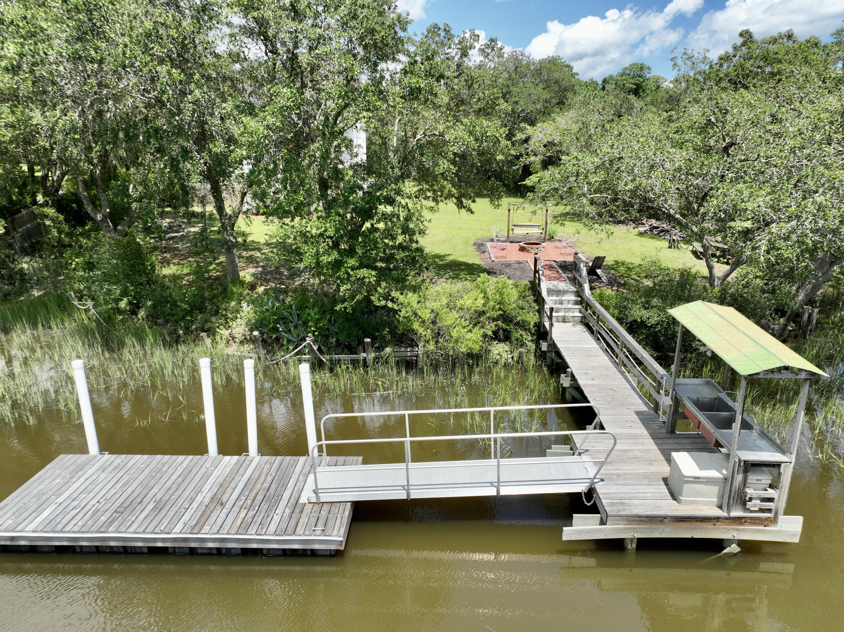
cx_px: 422
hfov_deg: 71.6
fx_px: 585
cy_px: 316
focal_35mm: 24
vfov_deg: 56.8
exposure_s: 1/1600
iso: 130
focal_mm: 12.29
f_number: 2.8
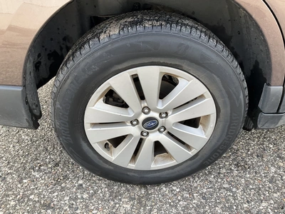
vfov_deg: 48.2
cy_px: 107
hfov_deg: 61.7
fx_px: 239
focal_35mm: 29
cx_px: 142
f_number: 1.8
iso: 25
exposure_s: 1/122
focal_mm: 3
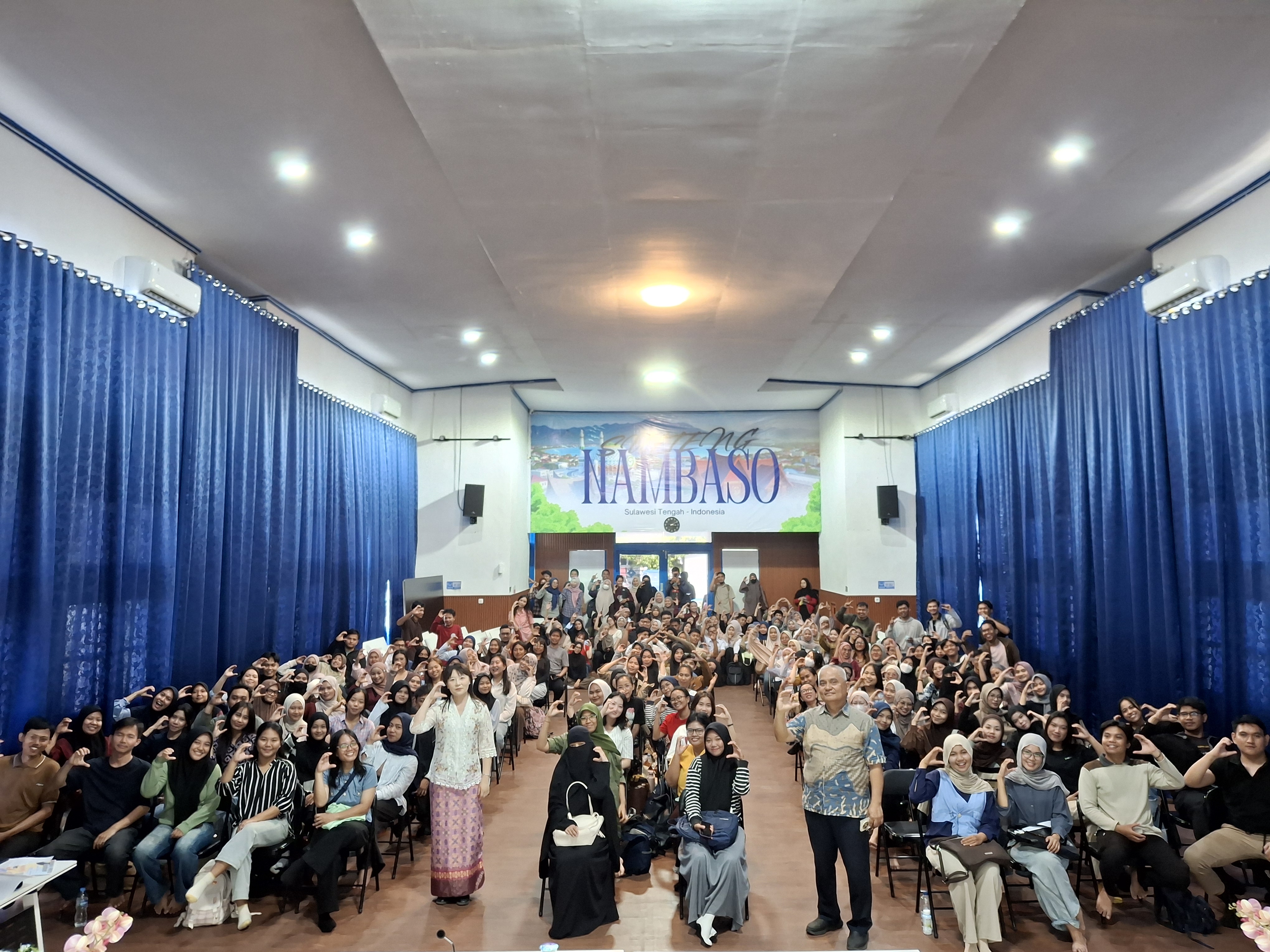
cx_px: 635
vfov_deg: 54.9
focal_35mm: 25
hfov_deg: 69.4
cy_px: 476
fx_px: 917
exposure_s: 1/25
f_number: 1.8
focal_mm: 4.69
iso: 250
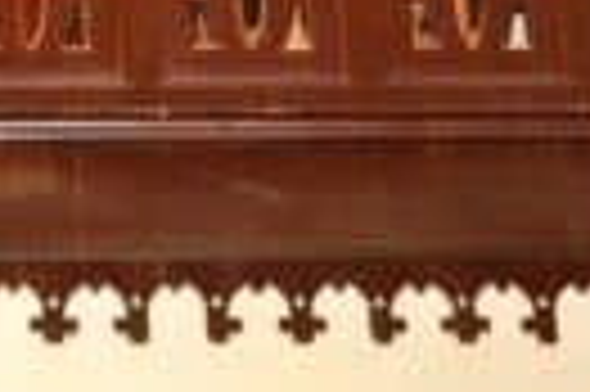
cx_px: -146
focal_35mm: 201
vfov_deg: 6.6
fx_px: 3290
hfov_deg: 10.1
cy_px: -347
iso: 800
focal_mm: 26
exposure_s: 1/60
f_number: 4
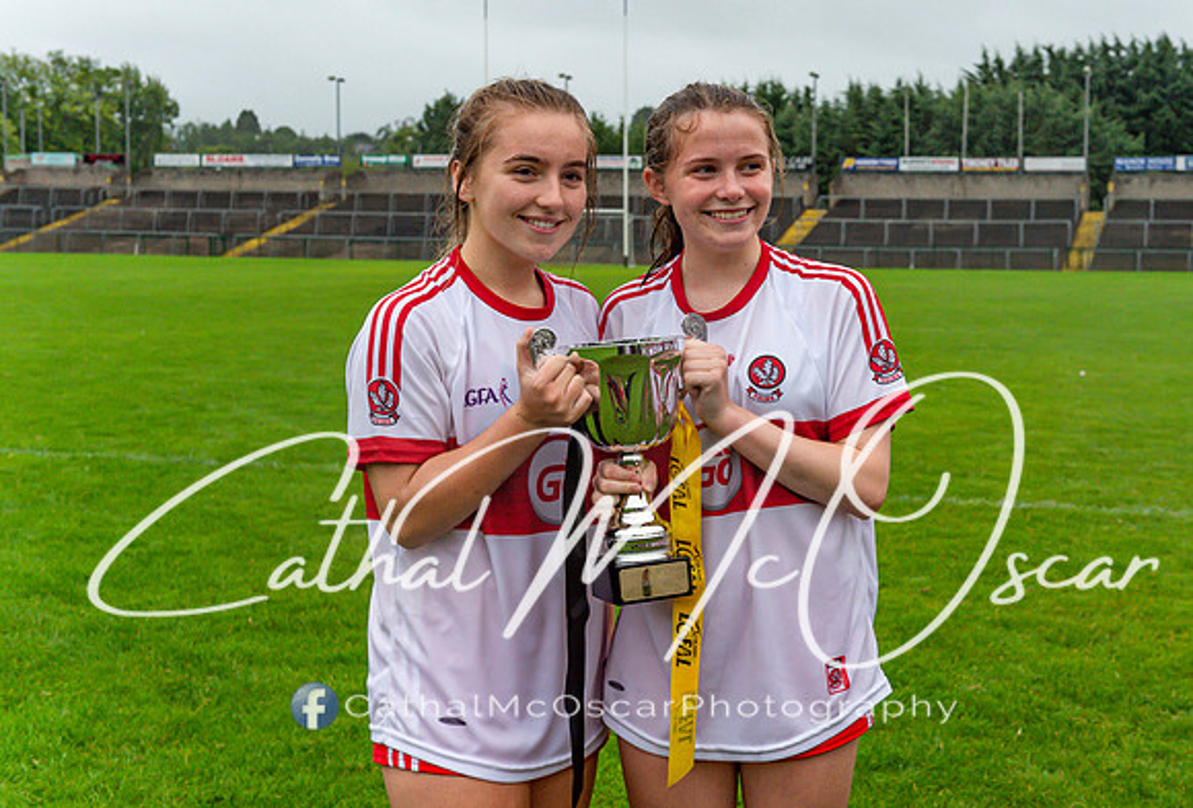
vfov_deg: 25.1
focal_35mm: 54
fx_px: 1813
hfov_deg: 36.4
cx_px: 680
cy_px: 356
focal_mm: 48
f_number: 4
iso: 1250
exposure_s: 1/100
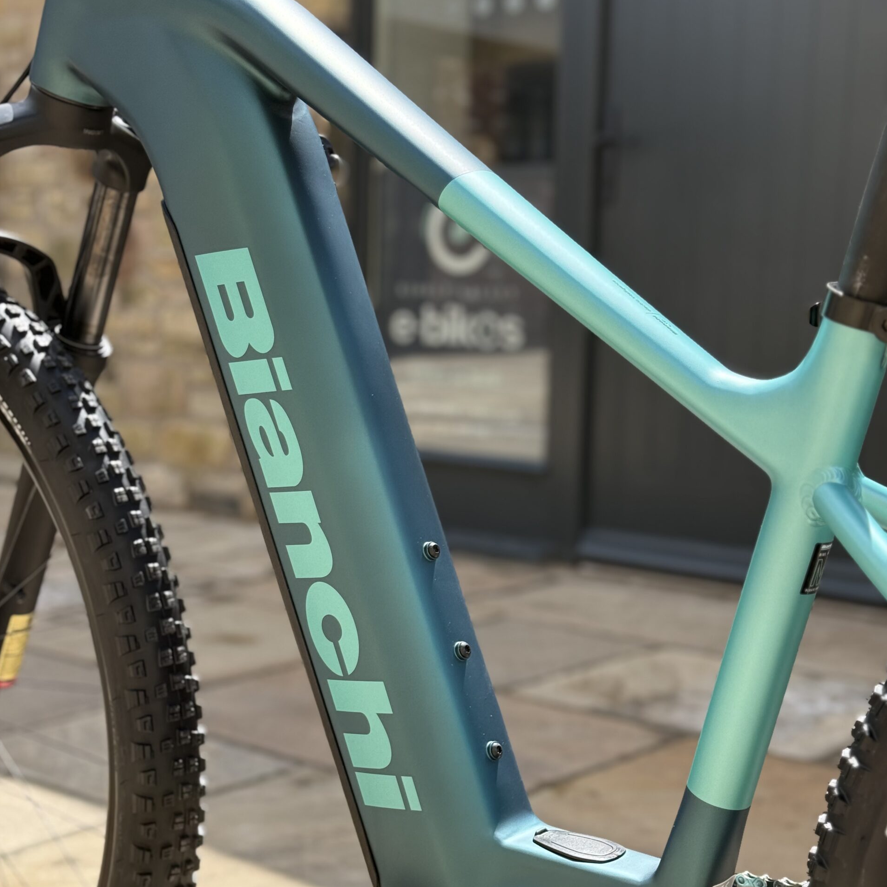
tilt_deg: -8.0
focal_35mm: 57
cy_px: 520
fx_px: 1652
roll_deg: -1.7
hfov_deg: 30.0
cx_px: 443
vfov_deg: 30.0
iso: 100
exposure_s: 1/2762
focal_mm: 6.76
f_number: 1.78
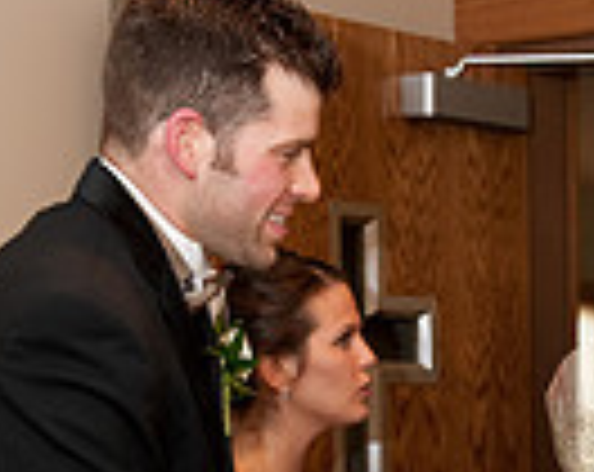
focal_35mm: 128
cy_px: 620
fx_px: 2245
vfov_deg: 11.7
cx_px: 443
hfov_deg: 15.0
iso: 400
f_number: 4.5
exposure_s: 1/60
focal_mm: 40
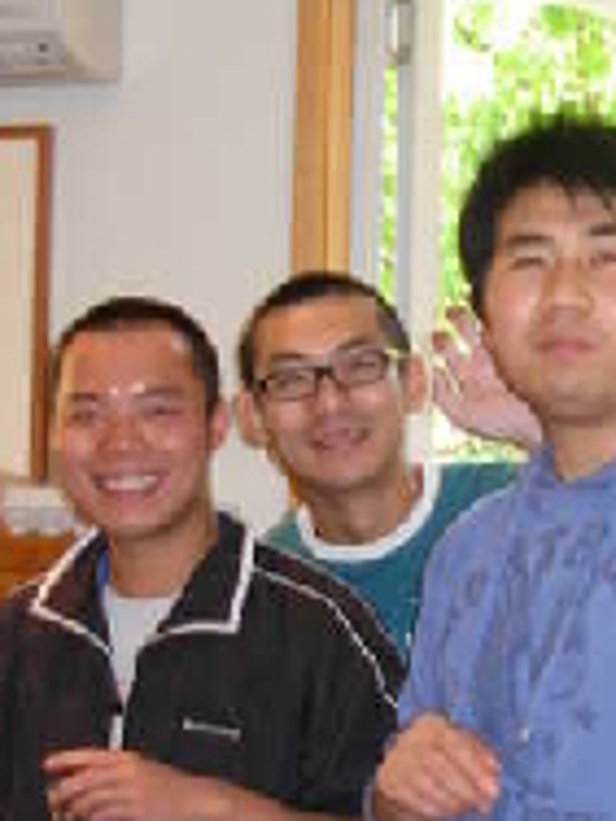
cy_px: 397
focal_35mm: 97
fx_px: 2302
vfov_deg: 20.2
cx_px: 494
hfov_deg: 15.1
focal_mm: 6.3
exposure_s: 1/36.9
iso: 129
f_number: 2.9
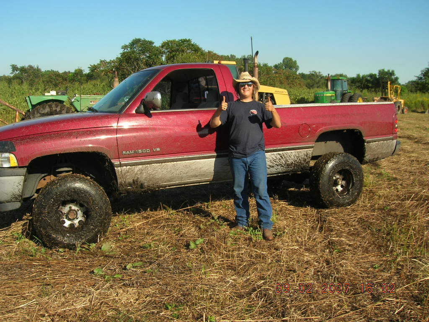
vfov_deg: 41.8
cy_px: 161
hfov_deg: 54.0
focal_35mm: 34
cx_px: 214
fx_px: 421
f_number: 4.9
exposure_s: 1/326
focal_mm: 5.7
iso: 50
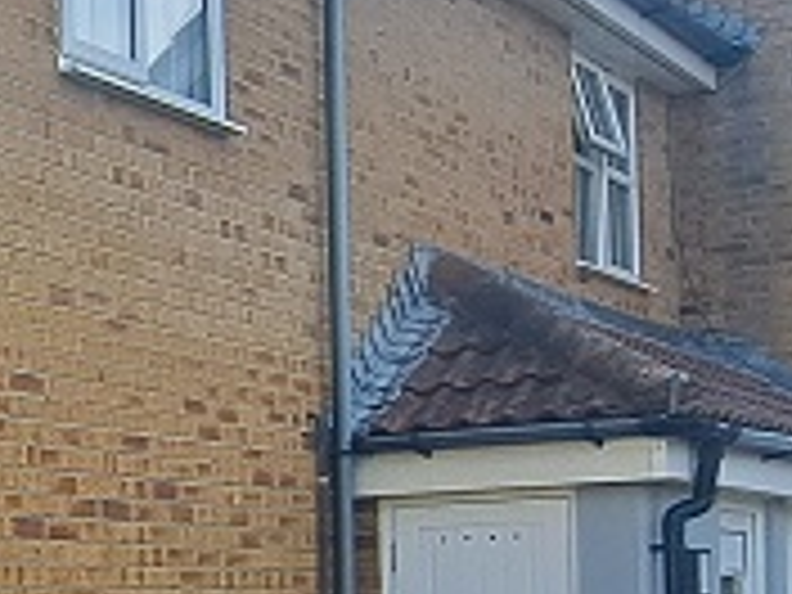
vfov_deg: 18.9
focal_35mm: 76
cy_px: 578
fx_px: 1739
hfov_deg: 20.1
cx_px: -554
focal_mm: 1.74
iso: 50
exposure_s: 1/1401
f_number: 2.2
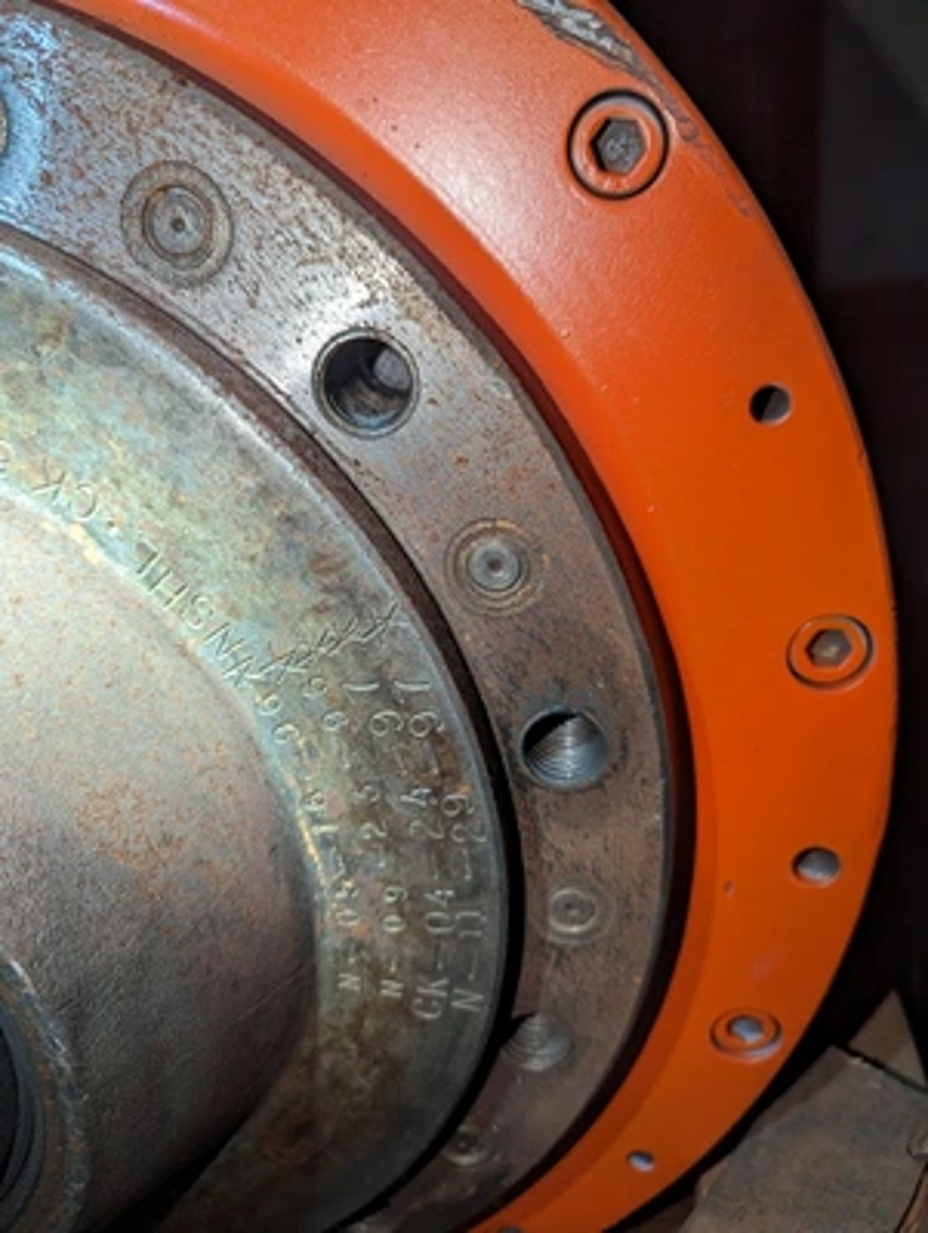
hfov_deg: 56.9
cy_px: 616
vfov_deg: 71.5
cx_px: 464
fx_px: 856
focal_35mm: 24
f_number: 1.85
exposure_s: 1/58.2
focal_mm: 6.81
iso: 47
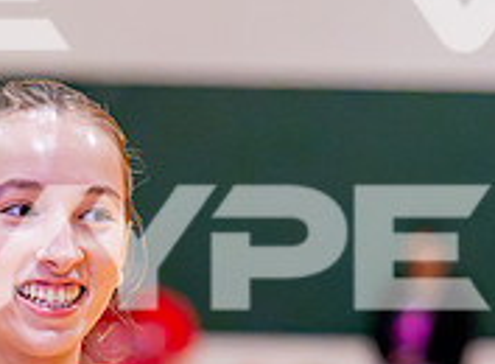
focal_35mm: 392
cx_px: -25
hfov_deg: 5.1
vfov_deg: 3.7
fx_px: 5564
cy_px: 518
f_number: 2.8
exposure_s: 1/800
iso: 9000
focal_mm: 96
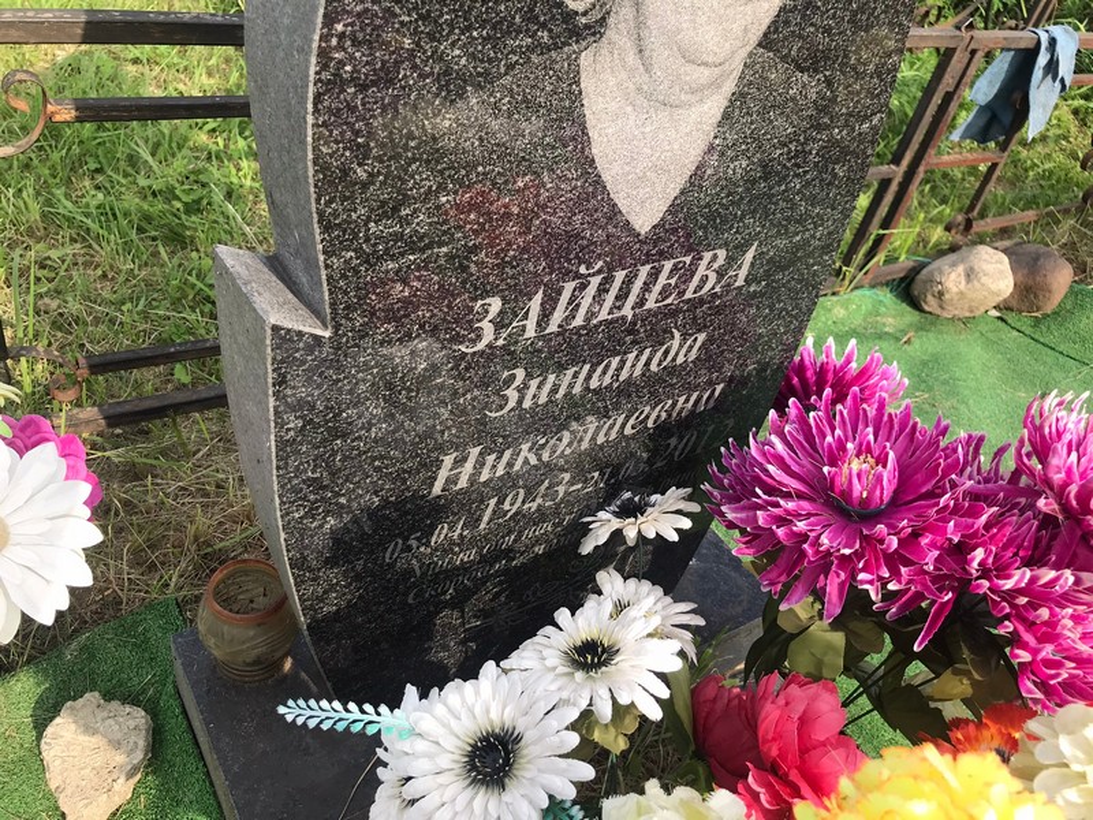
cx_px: 546
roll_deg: -12.1
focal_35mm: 28
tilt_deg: -37.9
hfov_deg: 63.4
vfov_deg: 49.7
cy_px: 410
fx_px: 884
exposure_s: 1/791
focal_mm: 3.99
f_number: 1.8
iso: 20
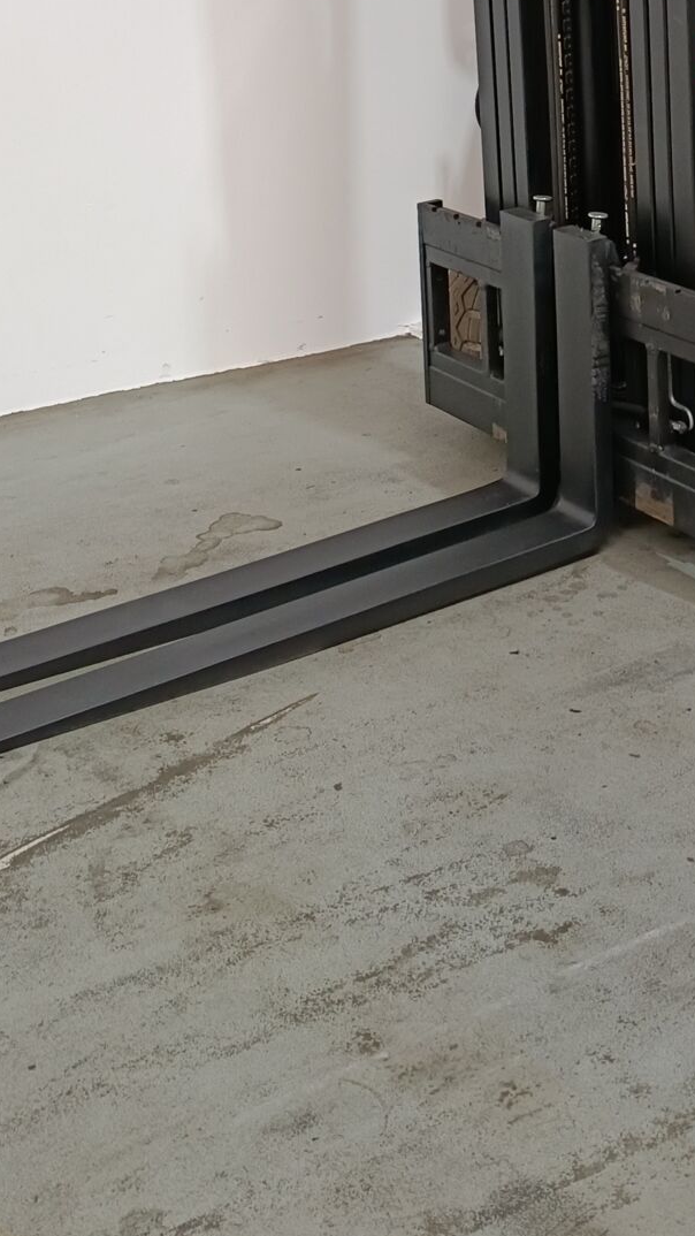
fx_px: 1769
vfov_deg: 35.7
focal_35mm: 54
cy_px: 75
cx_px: 637
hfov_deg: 21.7
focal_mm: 4.81
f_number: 1.8
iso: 308
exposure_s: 1/50
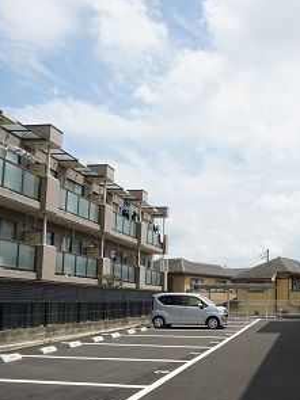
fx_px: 543
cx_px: 288
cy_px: 267
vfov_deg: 40.0
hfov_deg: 29.2
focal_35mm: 47
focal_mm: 16
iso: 100
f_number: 11
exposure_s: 1/160
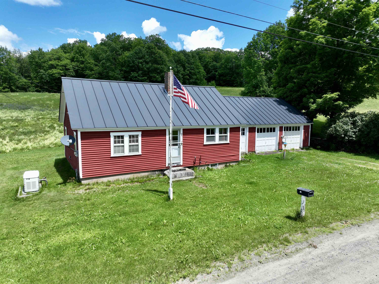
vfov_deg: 56.8
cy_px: 142
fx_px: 263
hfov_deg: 71.6
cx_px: 190
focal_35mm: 24
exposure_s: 1/1600
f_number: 2.8
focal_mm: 12.29
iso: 110
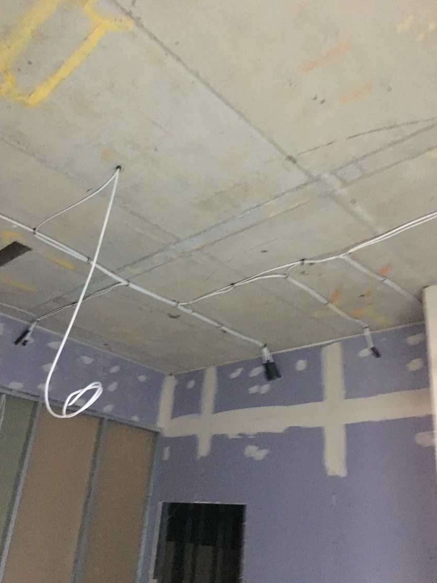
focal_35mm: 31
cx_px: 211
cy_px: 308
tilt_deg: +25.7
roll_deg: -5.7
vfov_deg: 58.3
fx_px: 522
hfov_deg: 45.4
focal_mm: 4.15
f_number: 2.2
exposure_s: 1/17
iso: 640
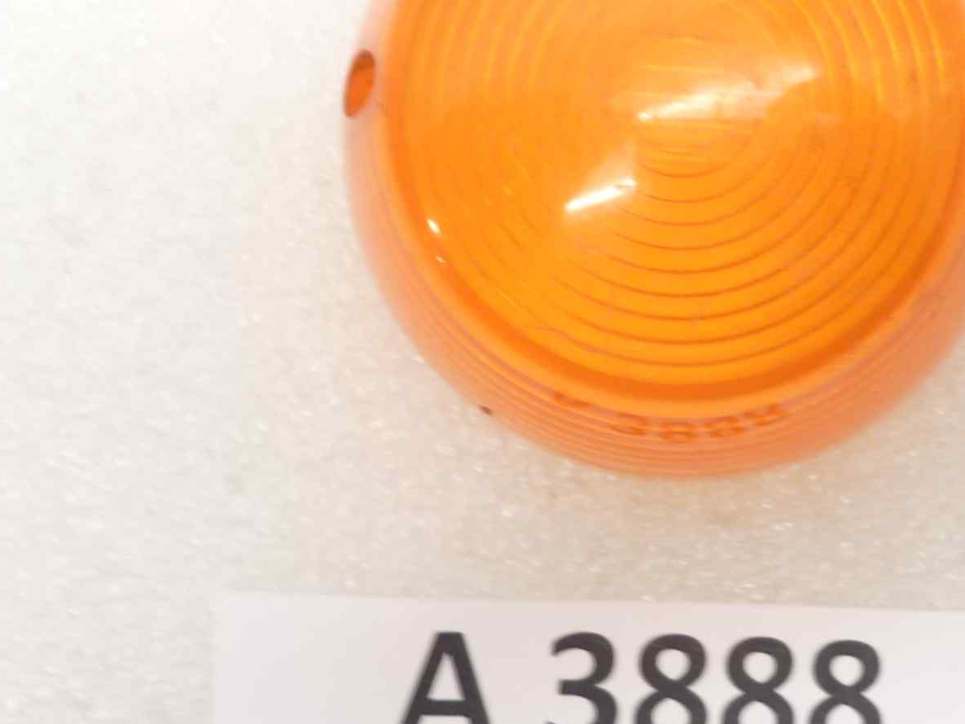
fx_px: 1506
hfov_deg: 34.6
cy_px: 222
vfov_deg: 26.8
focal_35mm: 54
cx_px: 750
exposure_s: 1/8
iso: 80
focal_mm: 4.1
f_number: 3.3
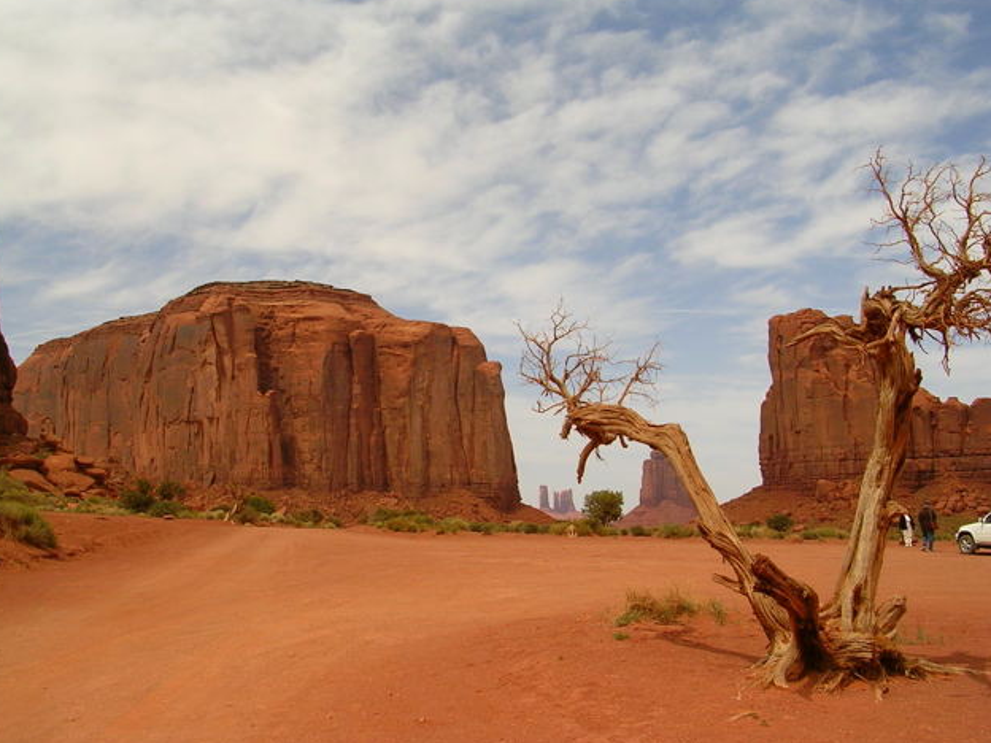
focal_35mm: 39
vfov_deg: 36.8
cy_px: 370
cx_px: 486
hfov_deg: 47.9
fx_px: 1117
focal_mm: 5.8
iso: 50
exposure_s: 1/381
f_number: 5.6
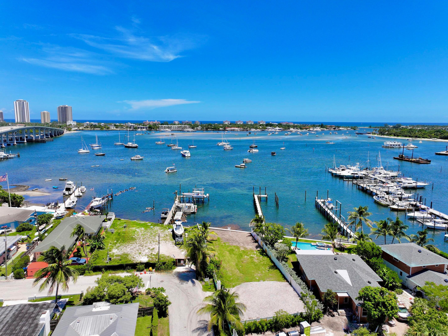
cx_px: 224
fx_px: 310
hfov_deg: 71.6
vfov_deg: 56.8
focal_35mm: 24
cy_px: 168
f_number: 2.8
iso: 100
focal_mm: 12.29
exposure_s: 1/320
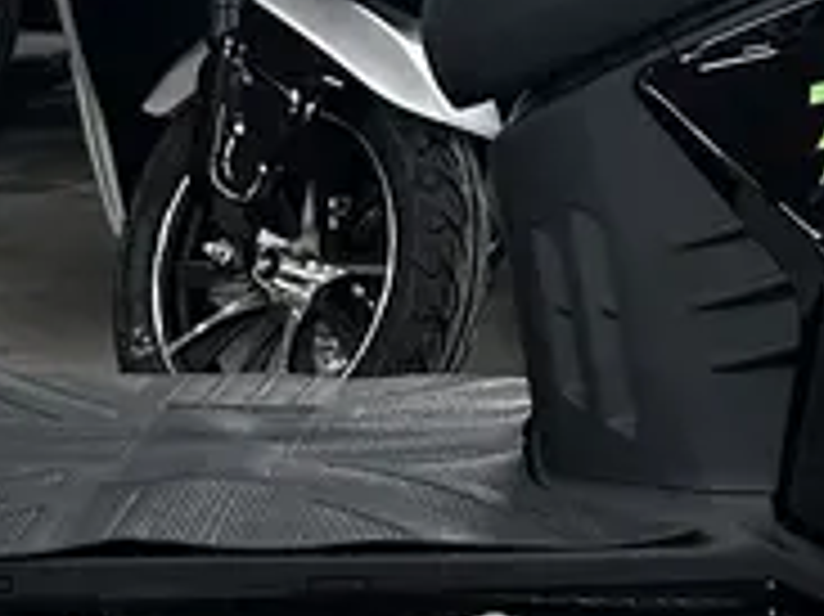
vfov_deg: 10.4
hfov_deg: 13.9
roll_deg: -1.8
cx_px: 509
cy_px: 360
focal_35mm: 142
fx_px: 3378
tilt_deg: -12.9
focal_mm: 5.7
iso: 100
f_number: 1.5
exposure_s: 1/50
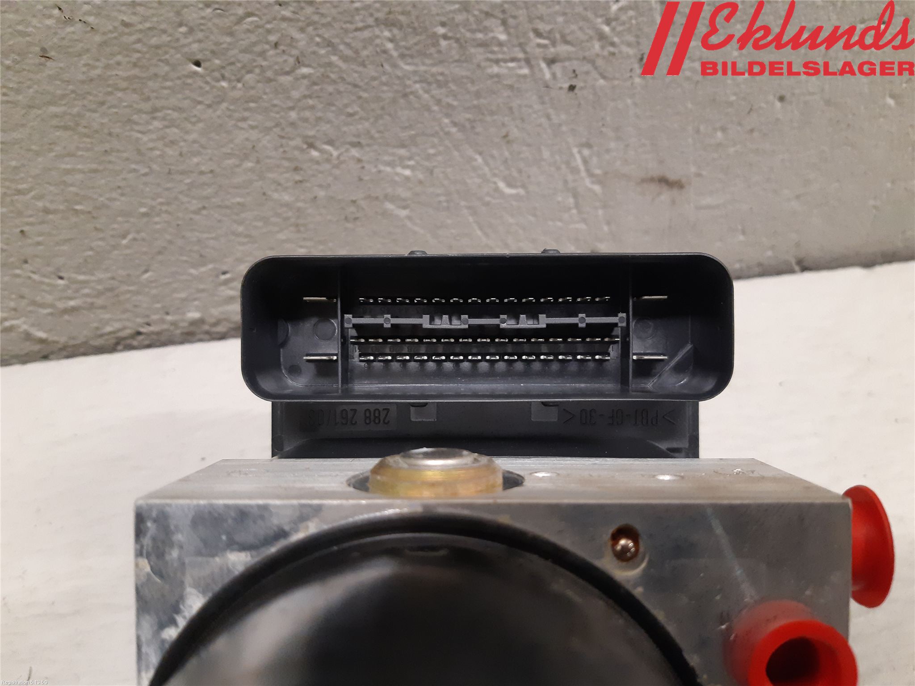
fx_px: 687
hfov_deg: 67.3
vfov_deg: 53.1
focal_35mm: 26
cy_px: 343
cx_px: 458
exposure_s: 1/50
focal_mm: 3.93
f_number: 1.7
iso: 250
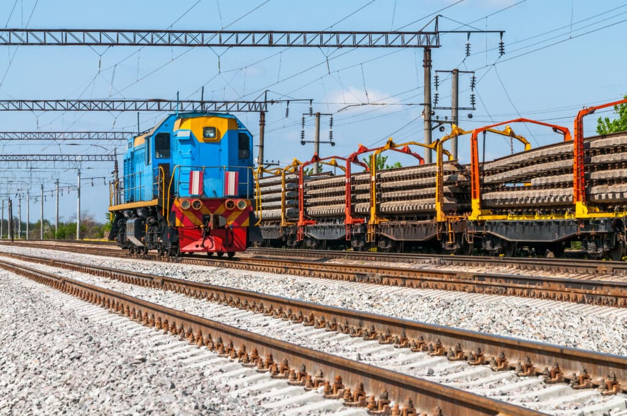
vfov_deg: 12.1
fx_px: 1957
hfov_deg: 18.2
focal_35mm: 112
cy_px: 208
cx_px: 314
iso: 200
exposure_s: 1/400
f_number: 10
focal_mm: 75
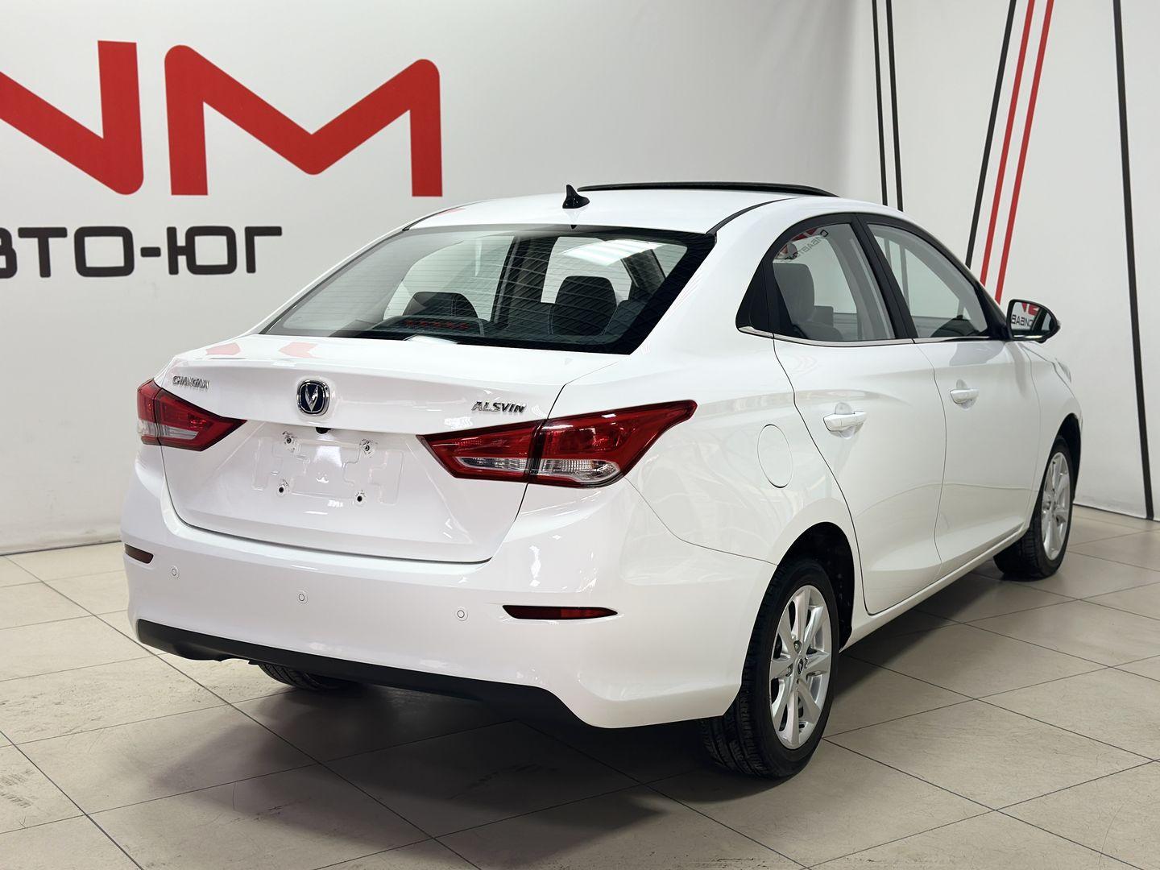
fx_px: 1609
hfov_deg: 39.7
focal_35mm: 48
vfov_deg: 30.3
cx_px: 580
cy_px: 435
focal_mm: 6.86
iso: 64
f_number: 1.78
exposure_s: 1/132
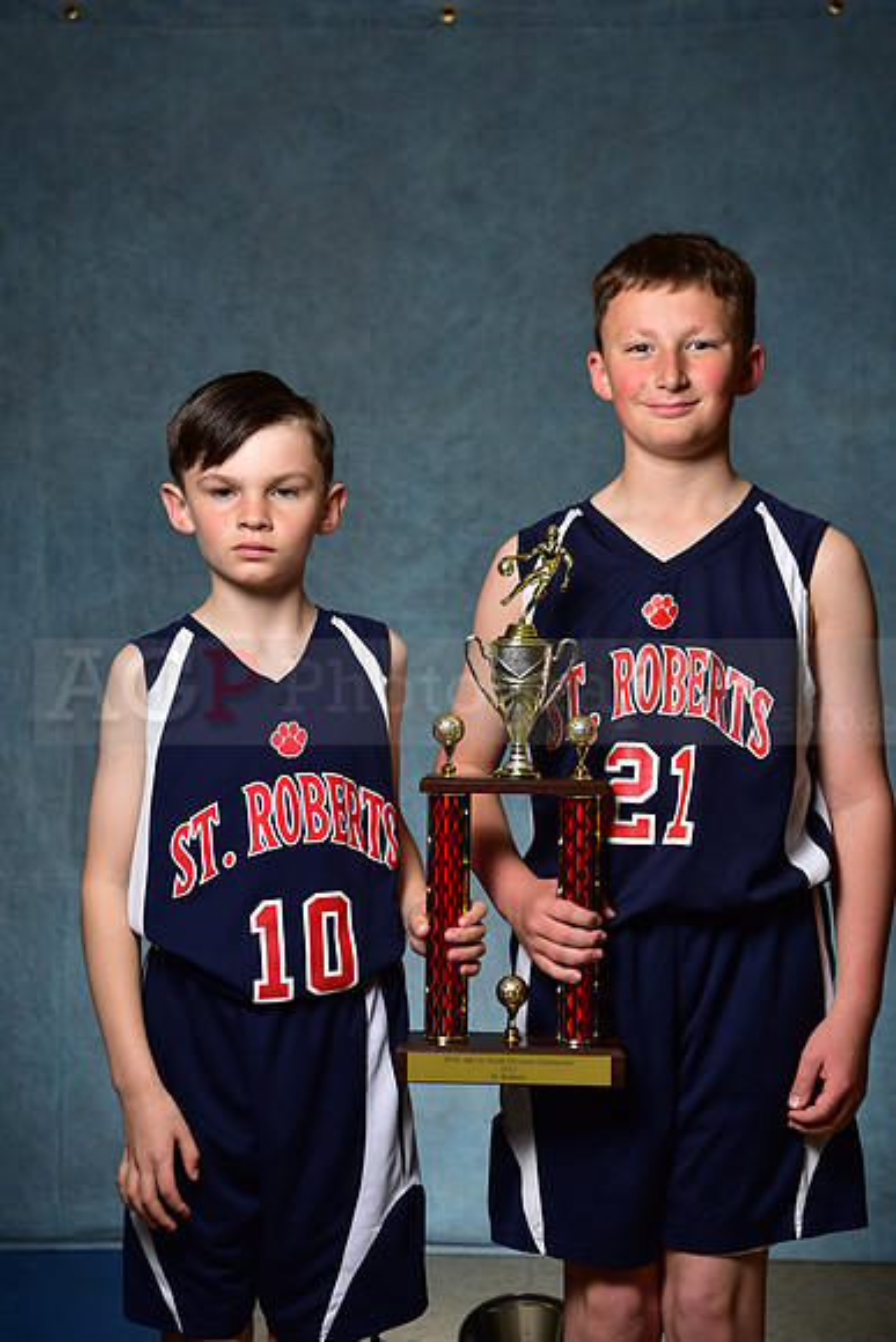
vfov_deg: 28.8
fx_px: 2612
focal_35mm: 70
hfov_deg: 19.5
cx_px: 448
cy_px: 671
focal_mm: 70
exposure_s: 1/200
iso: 100
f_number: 5
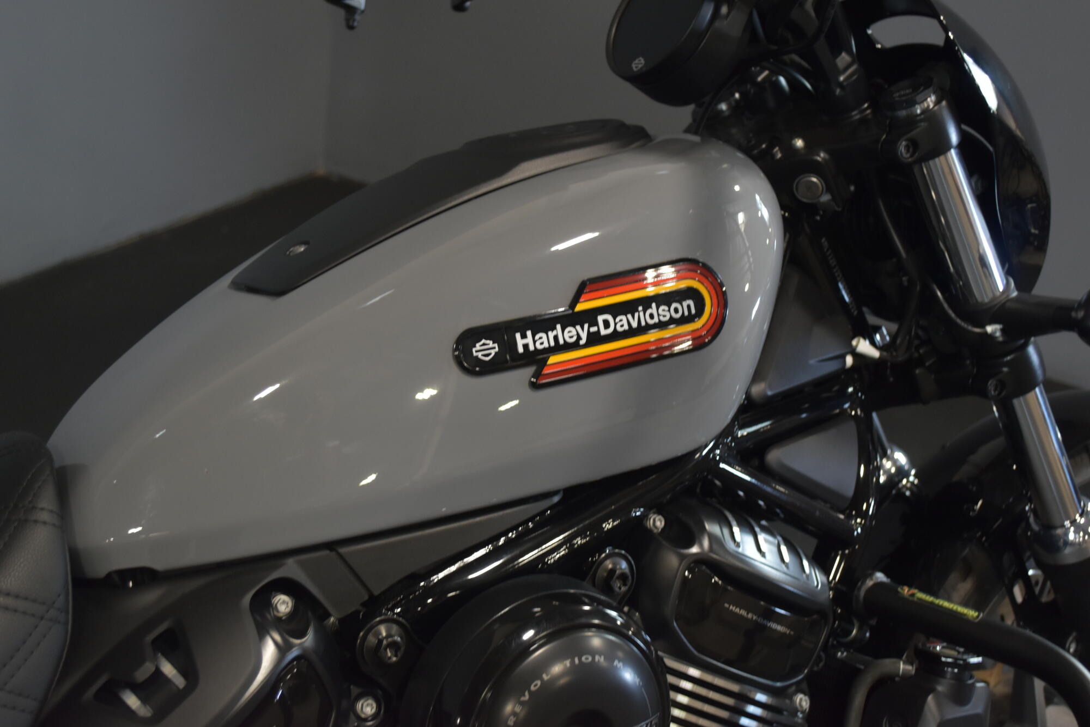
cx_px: 545
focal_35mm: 48
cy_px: 364
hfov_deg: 41.1
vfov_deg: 28.1
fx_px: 1454
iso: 900
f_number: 4.8
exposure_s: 1/30
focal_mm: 32
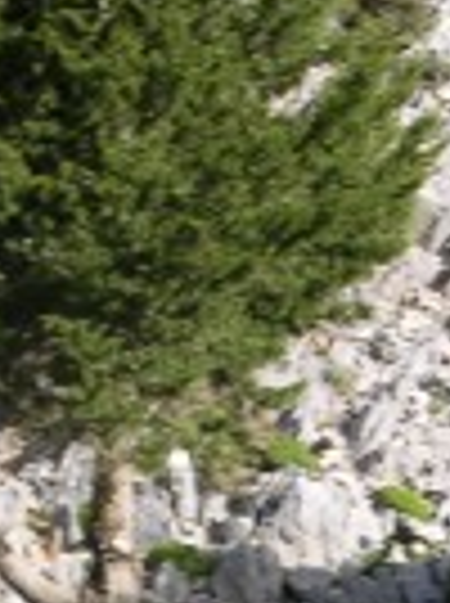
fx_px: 3495
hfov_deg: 7.4
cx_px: 270
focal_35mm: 201
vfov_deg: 9.6
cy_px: 850
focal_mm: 8.9
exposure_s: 1/112
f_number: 5
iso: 50
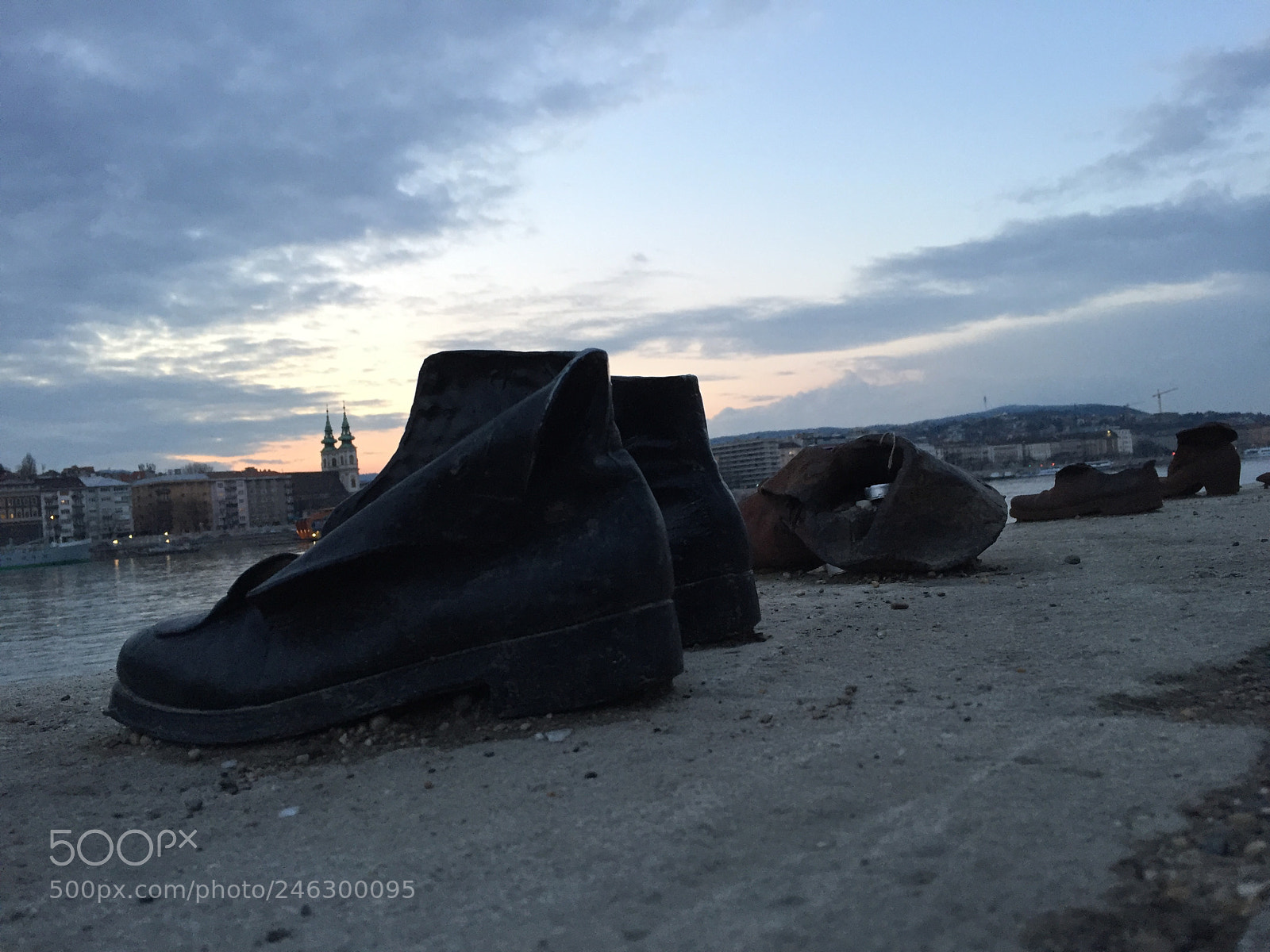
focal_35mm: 29
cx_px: 635
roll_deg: +5.6
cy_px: 476
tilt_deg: +1.1
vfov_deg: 48.2
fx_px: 1064
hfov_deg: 61.7
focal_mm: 4.15
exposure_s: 1/33
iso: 64
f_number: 2.2
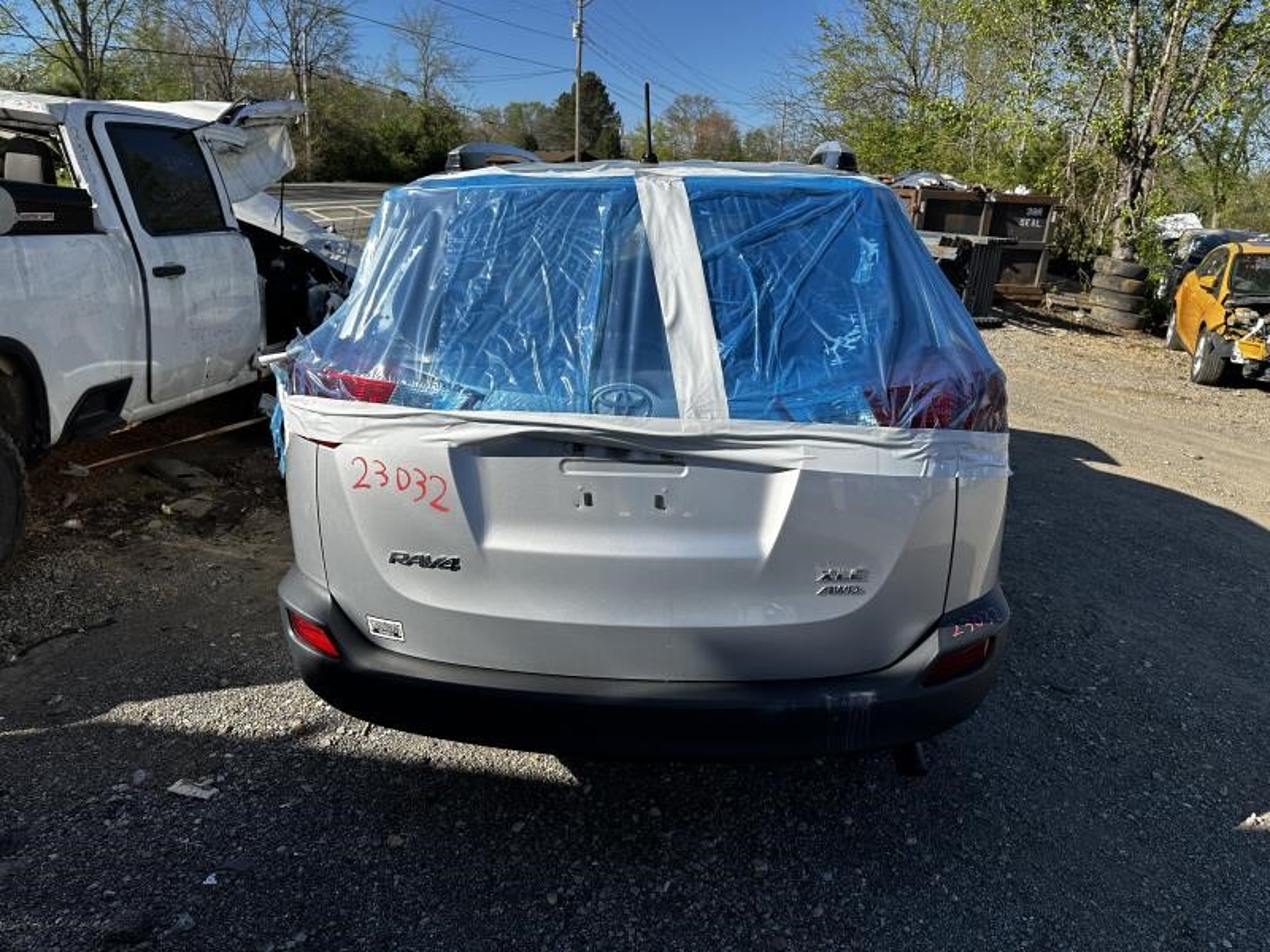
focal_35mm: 24
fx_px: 881
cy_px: 476
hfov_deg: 71.6
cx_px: 635
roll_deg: -3.8
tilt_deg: -16.2
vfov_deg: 56.8
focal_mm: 6.86
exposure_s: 1/3717
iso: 80
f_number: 1.78
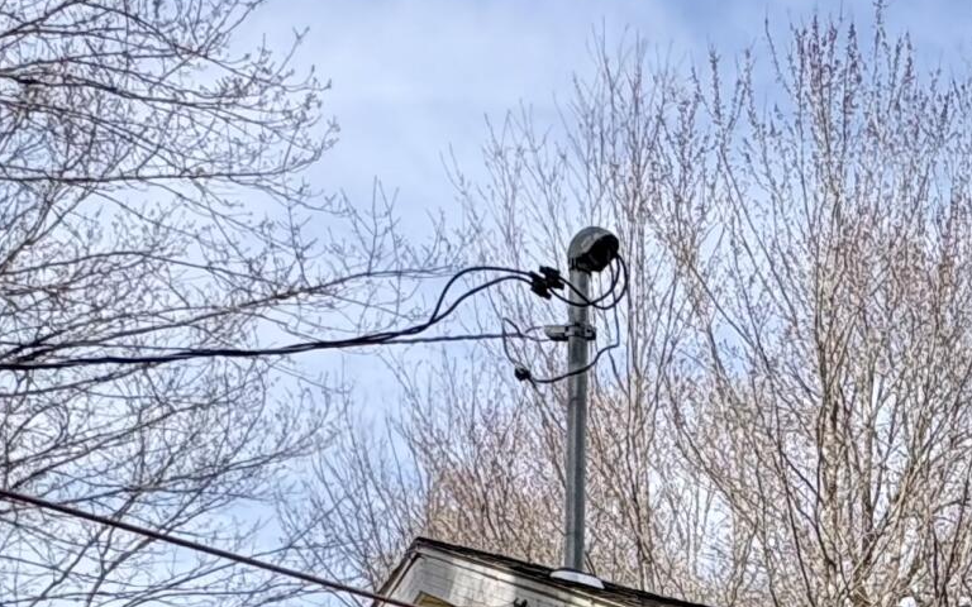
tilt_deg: -3.3
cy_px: 1101
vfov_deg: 17.8
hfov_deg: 30.1
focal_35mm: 58
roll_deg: -1.3
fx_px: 1536
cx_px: 1157
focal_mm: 2.22
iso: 50
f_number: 2.2
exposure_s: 1/1449
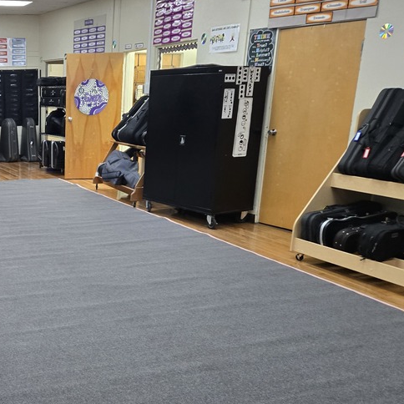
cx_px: 14
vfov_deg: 38.9
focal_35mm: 43
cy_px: 250
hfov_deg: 35.9
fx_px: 568
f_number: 1.8
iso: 400
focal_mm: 5.4
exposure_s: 1/120
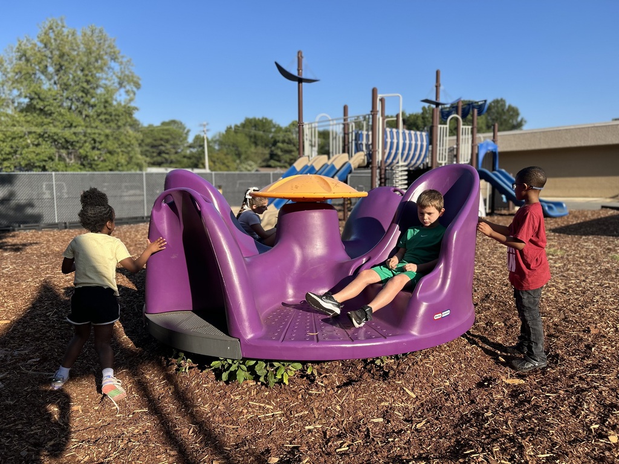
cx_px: 310
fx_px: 465
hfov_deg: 67.3
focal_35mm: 26
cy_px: 232
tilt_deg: -5.9
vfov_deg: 53.1
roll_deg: +0.5
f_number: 1.5
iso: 50
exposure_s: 1/2404
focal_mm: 5.7
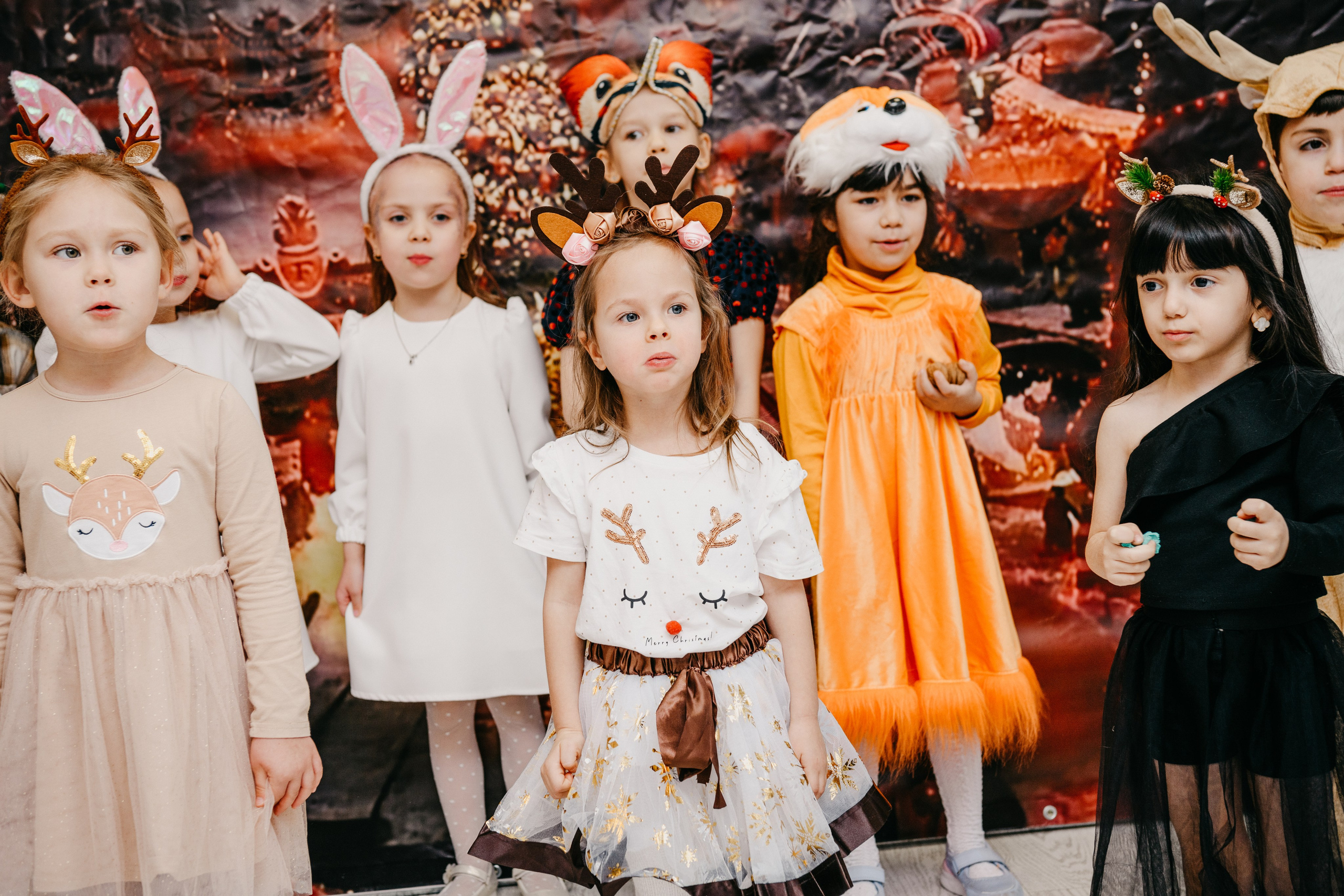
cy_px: 448
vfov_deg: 24.2
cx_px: 672
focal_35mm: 56
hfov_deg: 35.6
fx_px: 2091
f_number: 4.5
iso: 320
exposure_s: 1/160
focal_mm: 56
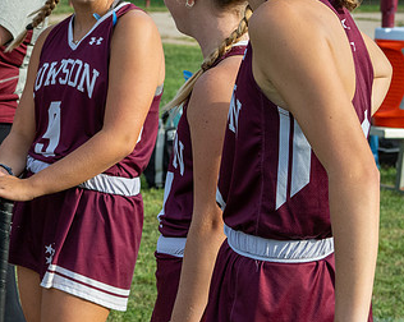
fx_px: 2018
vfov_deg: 9.1
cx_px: 0
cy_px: 192
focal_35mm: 169
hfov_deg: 11.3
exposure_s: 1/640
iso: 640
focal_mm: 58
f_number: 8
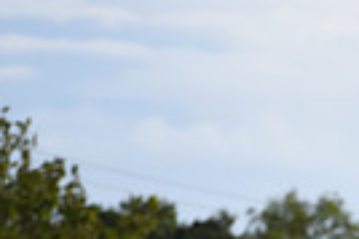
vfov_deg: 1.6
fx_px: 8605
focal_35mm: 864
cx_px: 702
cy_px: 462
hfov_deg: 2.4
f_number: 5
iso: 180
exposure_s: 1/800
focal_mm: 200
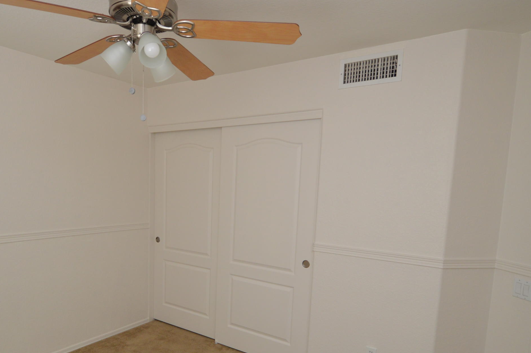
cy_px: 227
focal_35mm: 24
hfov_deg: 73.0
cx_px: 211
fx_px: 354
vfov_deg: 52.3
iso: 400
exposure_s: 1/80
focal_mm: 10
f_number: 4
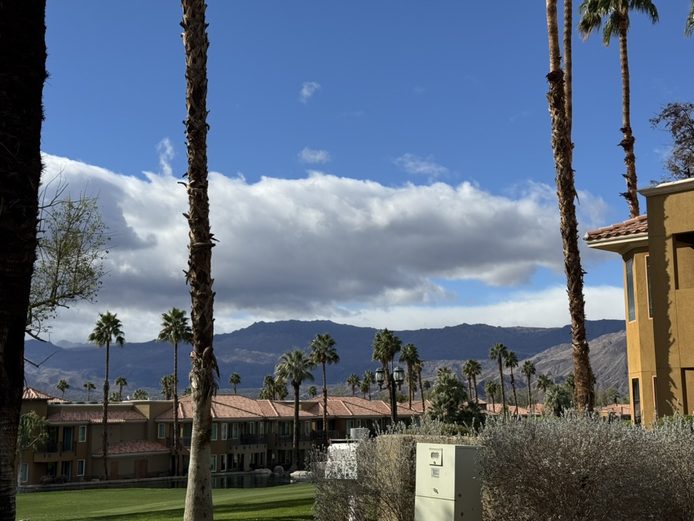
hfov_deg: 39.7
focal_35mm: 48
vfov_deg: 30.3
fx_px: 962
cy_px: 260
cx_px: 347
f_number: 1.78
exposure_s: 1/6410
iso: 64
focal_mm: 6.76
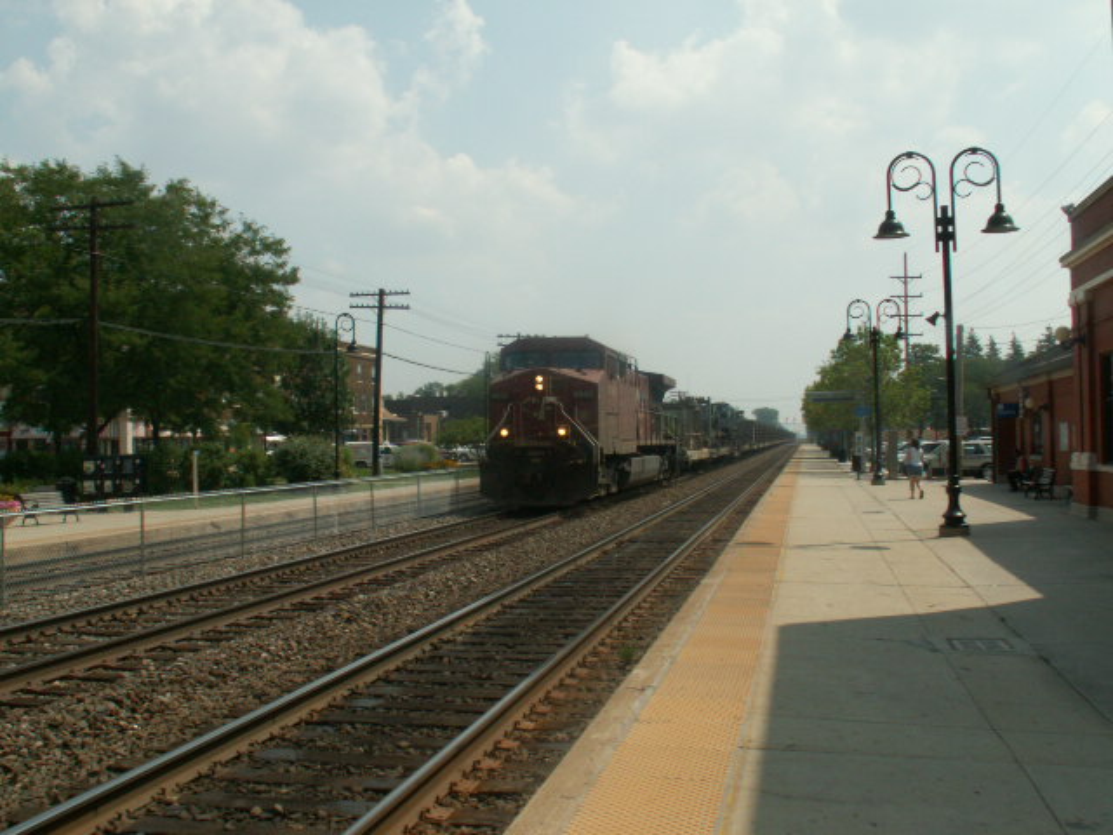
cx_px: 556
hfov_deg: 52.6
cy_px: 418
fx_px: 1125
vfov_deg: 40.7
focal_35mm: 35
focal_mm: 5.86
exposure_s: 1/250
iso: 50
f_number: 8
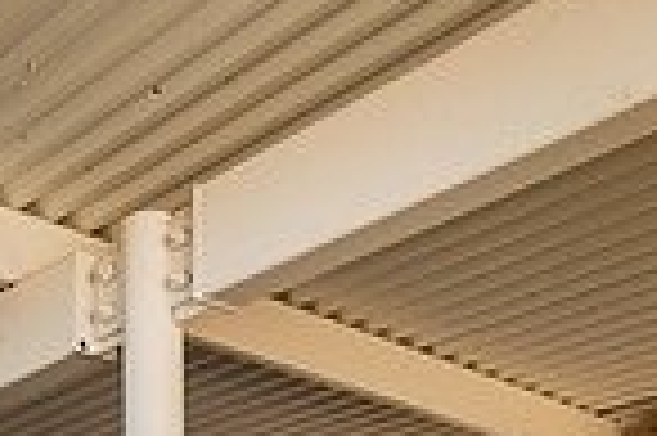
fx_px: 1349
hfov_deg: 26.8
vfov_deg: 14.0
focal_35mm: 74
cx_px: 126
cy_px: 989
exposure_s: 1/250
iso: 125
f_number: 6.3
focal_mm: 24
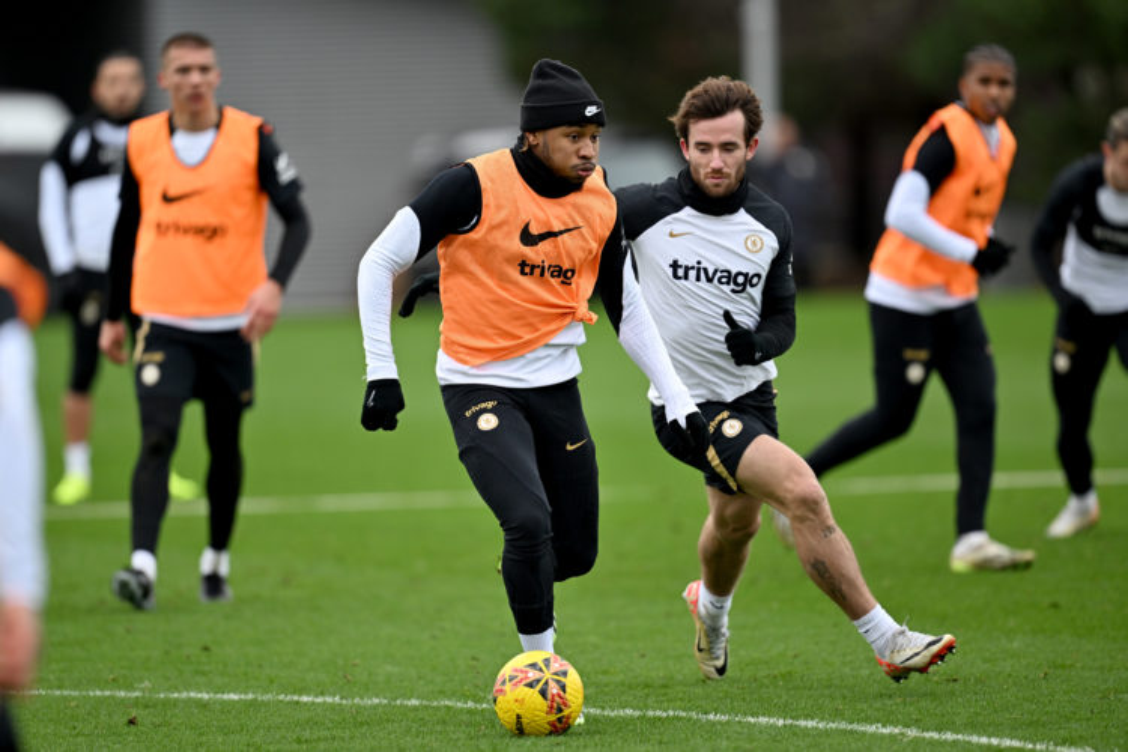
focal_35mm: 400
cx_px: 564
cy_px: 376
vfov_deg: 3.4
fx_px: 12532
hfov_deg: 5.2
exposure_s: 1/2000
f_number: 2.8
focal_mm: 400
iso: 800
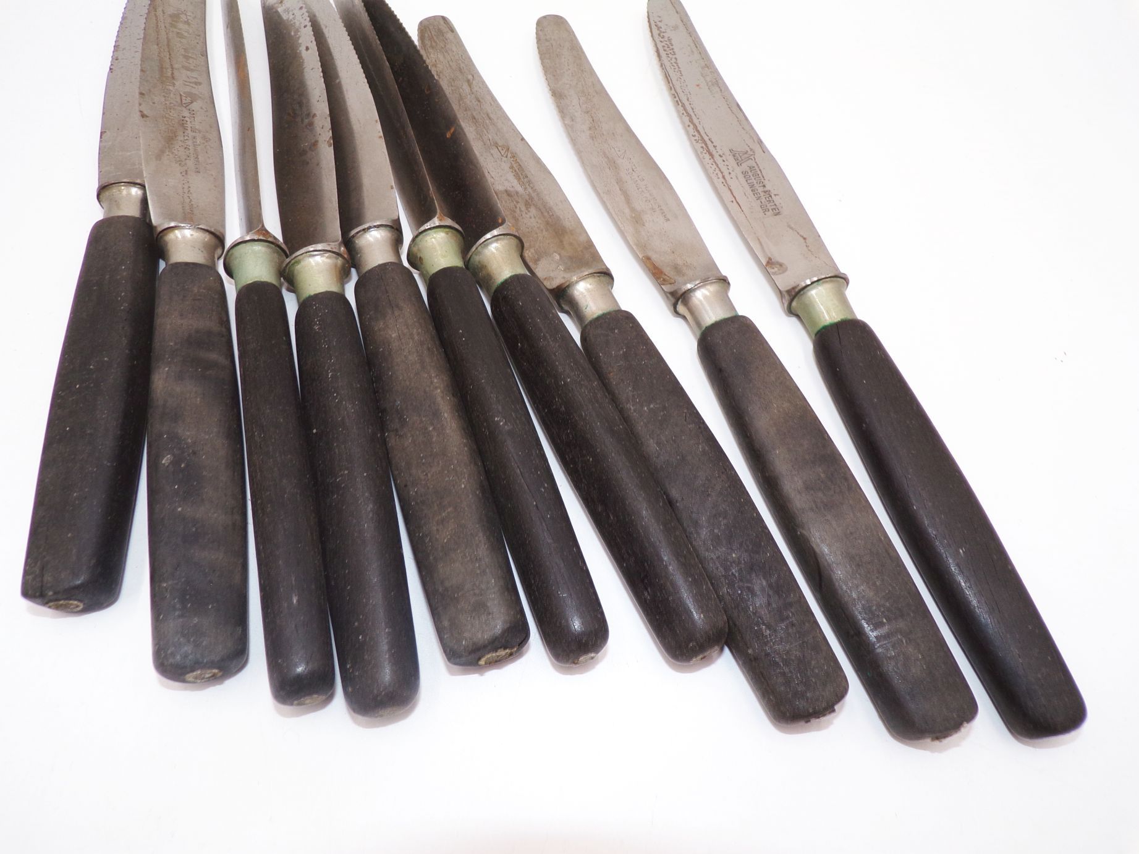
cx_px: 570
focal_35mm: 24
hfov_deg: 71.6
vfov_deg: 56.8
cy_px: 427
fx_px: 790
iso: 80
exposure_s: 1/38
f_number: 4.4
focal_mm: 4.3
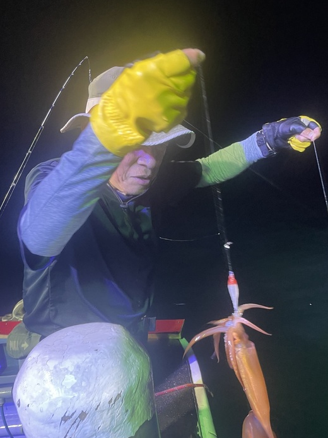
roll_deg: +10.5
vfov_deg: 56.5
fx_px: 405
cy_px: 255
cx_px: 177
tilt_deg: -13.3
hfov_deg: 44.1
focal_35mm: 32
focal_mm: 4.2
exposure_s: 1/58
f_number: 1.6
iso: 160
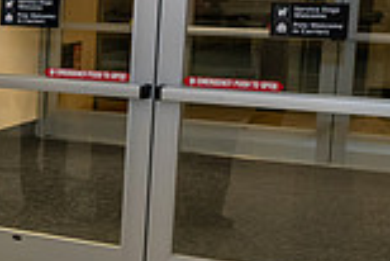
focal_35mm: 107
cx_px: -306
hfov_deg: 16.2
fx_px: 1160
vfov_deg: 12.8
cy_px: 117
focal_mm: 28.5
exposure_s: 1/160
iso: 5000
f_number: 5
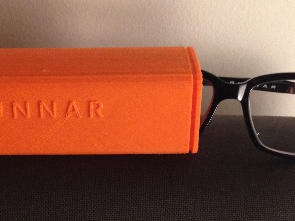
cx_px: 110
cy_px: 146
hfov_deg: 29.3
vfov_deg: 22.2
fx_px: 562
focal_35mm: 66
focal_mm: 4.28
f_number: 2.4
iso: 200
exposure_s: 1/20
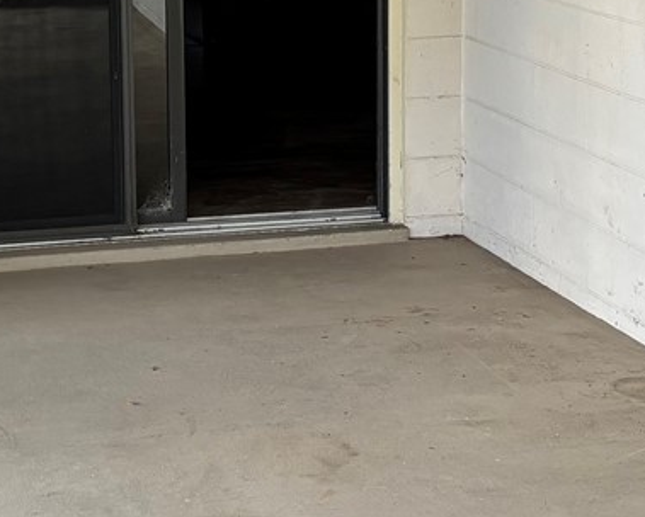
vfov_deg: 14.3
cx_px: 221
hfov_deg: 17.9
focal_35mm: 107
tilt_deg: -9.7
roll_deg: +0.6
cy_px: 97
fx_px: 2045
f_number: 1.6
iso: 100
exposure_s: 1/121
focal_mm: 5.96
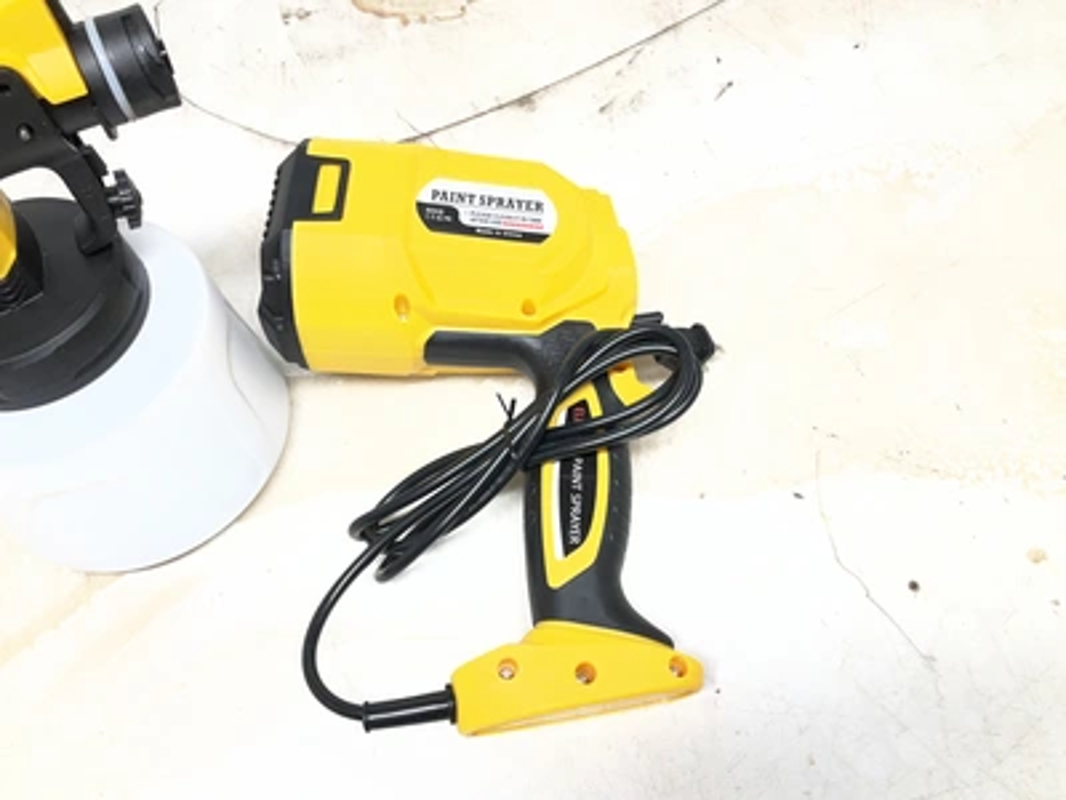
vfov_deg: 48.2
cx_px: 533
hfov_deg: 61.7
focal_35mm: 29
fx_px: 893
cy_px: 400
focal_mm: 3
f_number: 1.8
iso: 16
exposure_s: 1/120
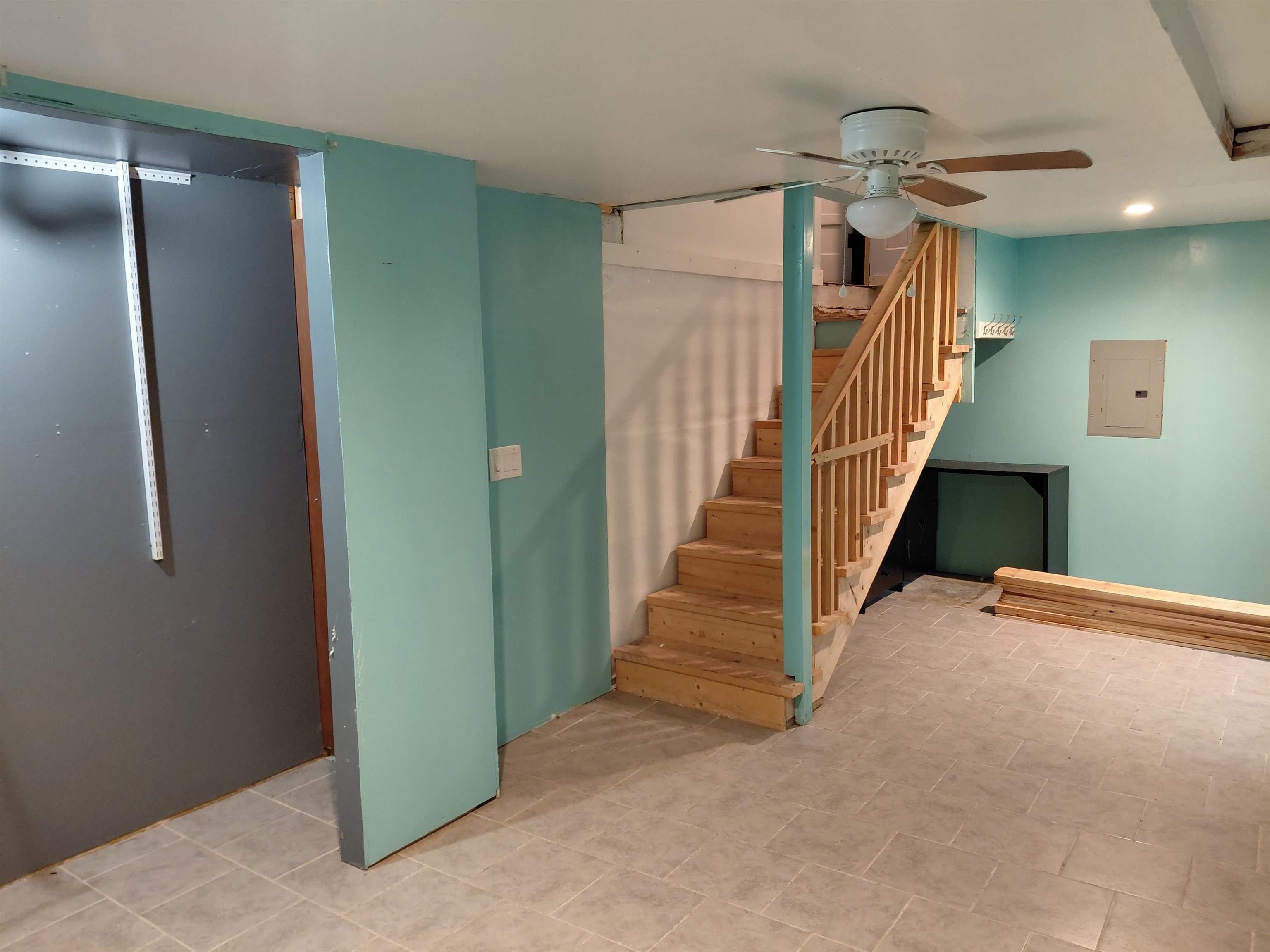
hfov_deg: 69.4
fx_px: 917
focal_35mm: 25
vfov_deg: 54.9
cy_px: 476
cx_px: 635
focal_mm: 4.69
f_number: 1.8
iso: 320
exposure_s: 1/30
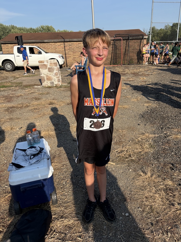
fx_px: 181
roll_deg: +2.8
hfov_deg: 53.1
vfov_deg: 67.3
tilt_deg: -20.6
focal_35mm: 26
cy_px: 121
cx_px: 90
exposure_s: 1/2985
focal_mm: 5.96
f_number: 1.6
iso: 50
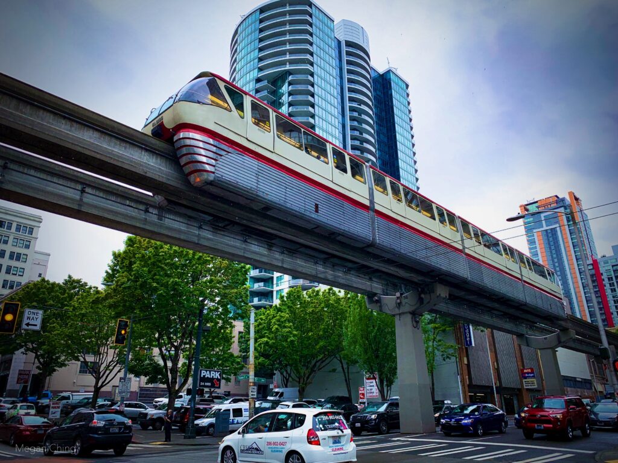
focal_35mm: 26
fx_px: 464
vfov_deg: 53.1
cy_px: 232
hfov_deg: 67.3
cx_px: 309
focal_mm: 4.25
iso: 25
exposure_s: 1/1610
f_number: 1.8
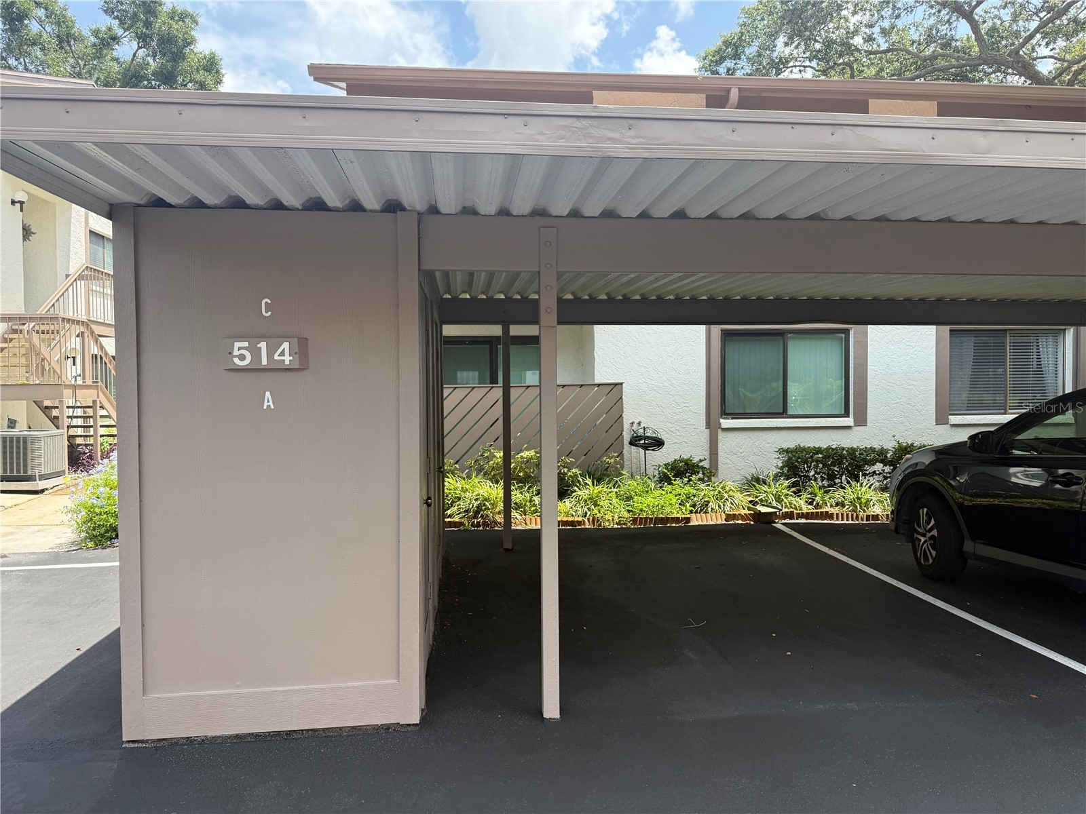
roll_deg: +0.1
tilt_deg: -0.8
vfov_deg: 56.8
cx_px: 543
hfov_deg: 71.6
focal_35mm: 24
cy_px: 407
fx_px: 753
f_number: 1.78
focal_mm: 6.76
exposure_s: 1/1192
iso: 100
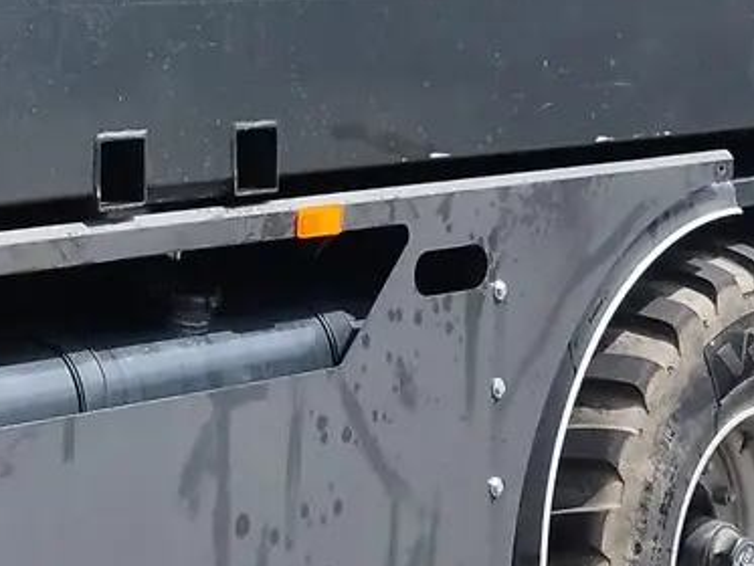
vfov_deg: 10.6
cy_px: -338
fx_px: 2920
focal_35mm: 134
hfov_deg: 14.6
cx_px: 81
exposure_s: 1/1073
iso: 50
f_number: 1.89
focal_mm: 5.95
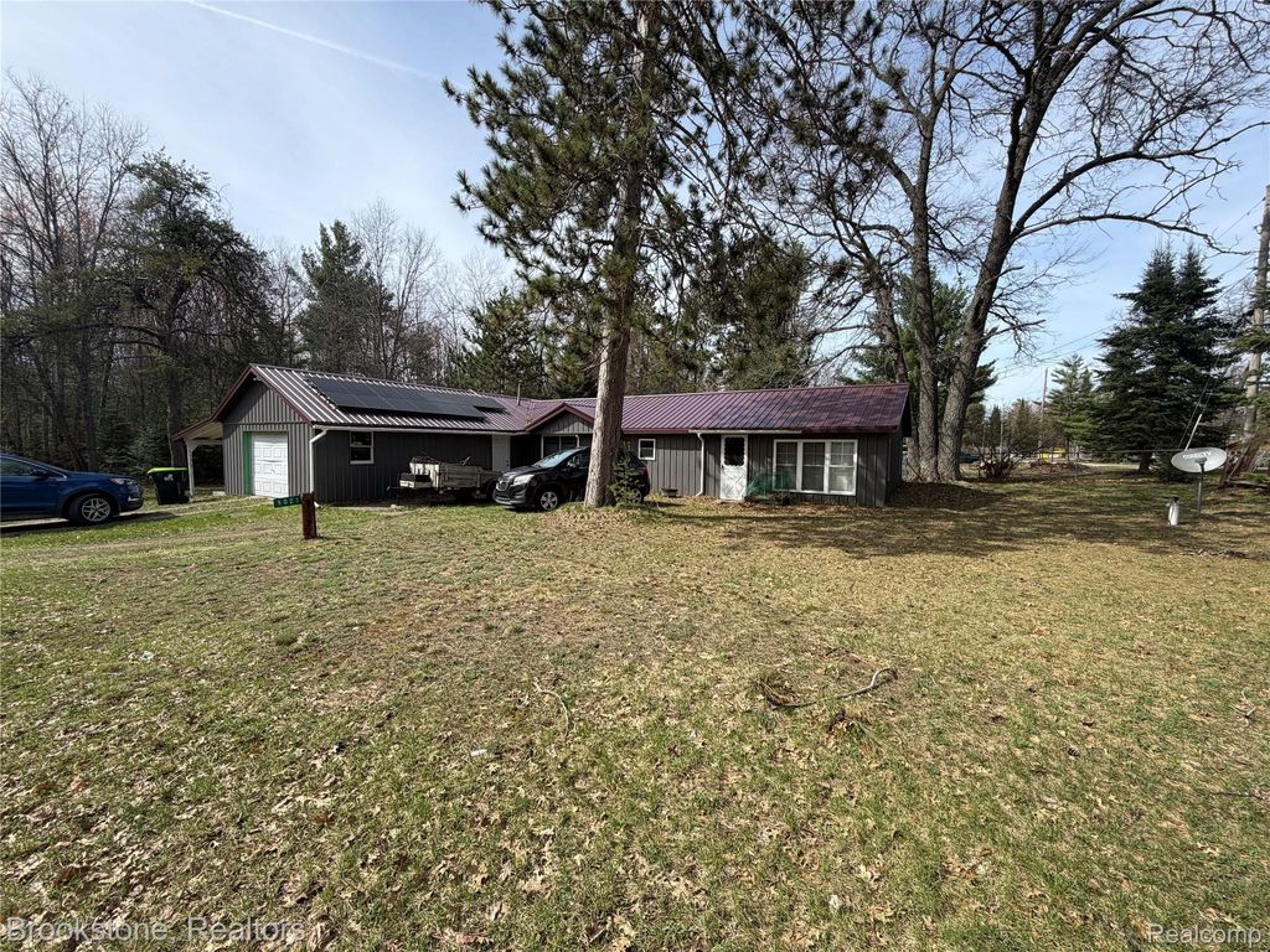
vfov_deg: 85.7
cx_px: 635
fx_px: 514
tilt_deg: -3.5
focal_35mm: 14
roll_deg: +0.2
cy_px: 476
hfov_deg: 102.1
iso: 32
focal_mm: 2.22
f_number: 2.2
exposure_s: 1/770
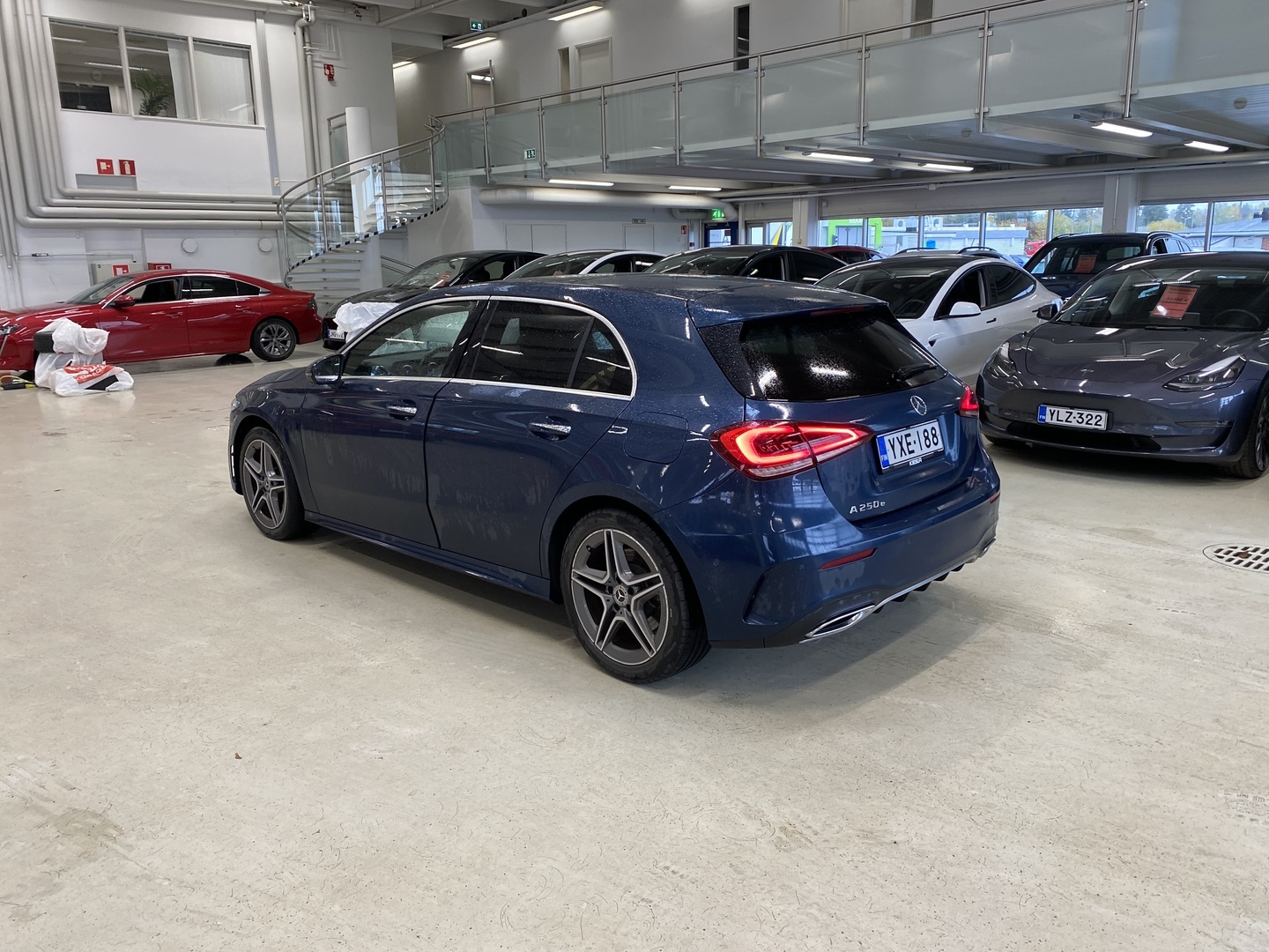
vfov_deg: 53.1
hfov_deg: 67.3
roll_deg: +0.0
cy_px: 476
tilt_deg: -12.8
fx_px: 953
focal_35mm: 26
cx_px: 634
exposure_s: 1/120
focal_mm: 4.25
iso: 125
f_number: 1.8
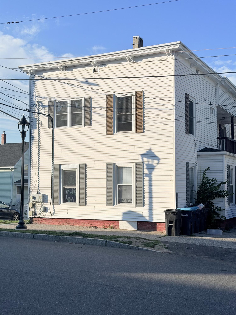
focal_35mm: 48
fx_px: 436
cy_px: 158
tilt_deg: +3.3
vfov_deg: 39.7
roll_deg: +0.4
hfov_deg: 30.3
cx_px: 118
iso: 64
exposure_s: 1/6536
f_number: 1.78
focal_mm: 6.76
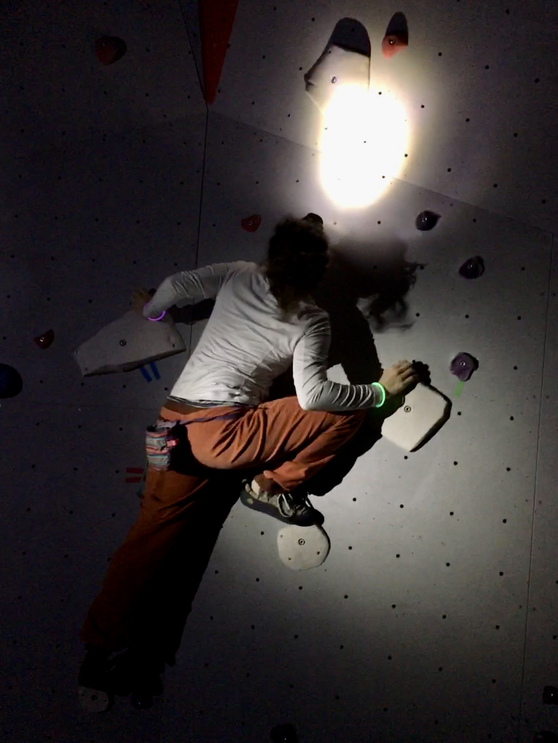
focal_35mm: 29
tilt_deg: -4.4
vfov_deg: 61.7
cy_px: 372
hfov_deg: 48.2
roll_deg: -1.2
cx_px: 279
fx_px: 623
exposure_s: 1/17
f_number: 2.2
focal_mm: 4.15
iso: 400
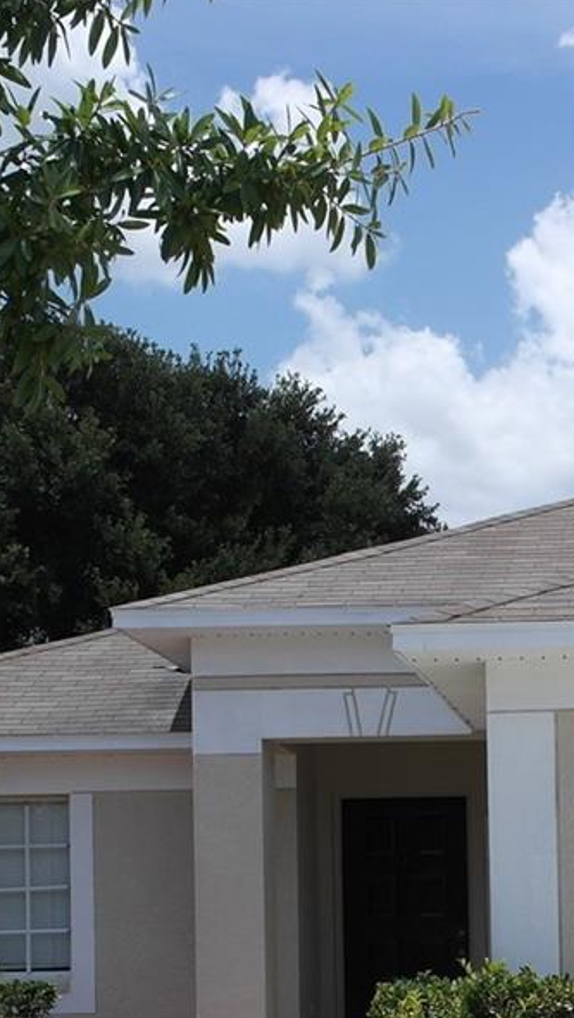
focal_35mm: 85
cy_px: 911
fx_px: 2297
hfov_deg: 13.8
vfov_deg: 24.3
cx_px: 683
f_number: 8
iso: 100
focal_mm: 20
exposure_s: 1/320
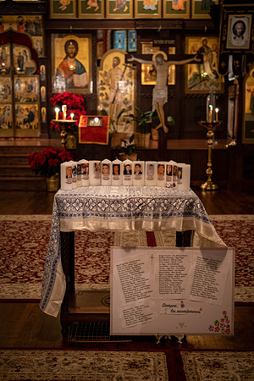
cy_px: 190
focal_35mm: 50
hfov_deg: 27.0
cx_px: 127
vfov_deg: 39.6
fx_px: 529
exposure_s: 1/12
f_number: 2.2
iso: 1600
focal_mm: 33
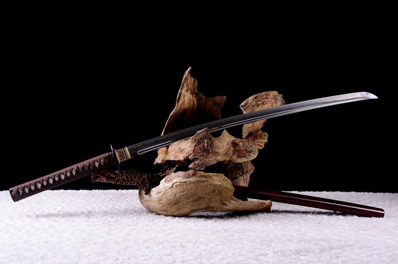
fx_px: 431
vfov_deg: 34.1
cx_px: 199
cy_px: 132
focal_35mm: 39
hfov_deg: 49.6
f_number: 10
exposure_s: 1/160
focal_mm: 26
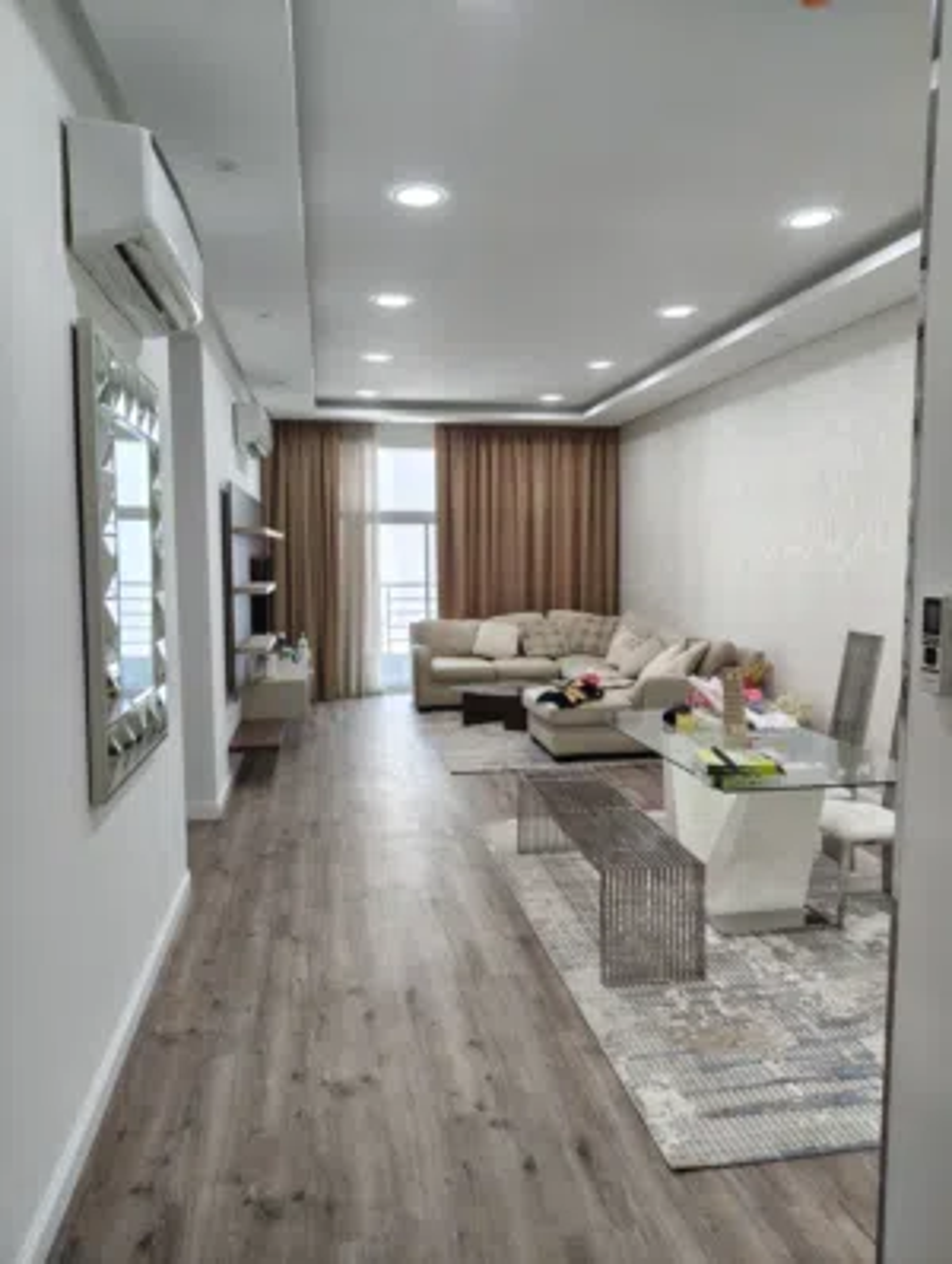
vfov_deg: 71.5
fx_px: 877
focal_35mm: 24
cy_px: 632
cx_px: 476
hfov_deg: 57.0
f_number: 1.88
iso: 109
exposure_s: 1/50
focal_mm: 5.56
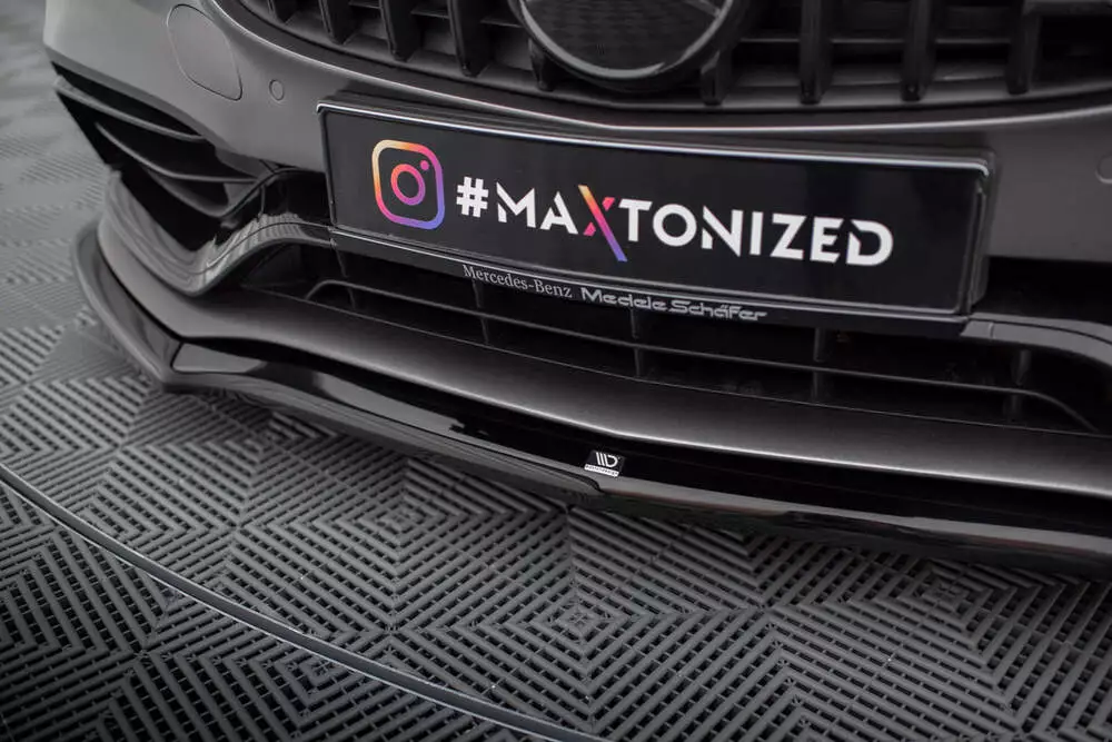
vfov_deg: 37.2
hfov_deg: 53.5
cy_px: 378
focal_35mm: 36
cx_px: 551
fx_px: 1102
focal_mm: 35
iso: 500
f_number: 2.5
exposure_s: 1/125
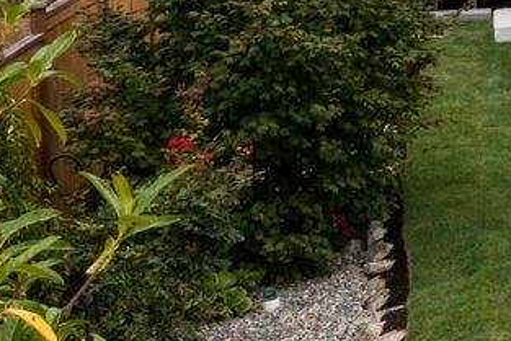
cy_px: -272
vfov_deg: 9.2
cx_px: 1126
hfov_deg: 12.2
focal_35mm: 143
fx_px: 2031
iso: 100
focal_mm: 10.26
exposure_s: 1/80
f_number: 5
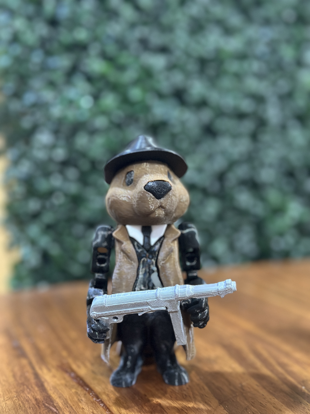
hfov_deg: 30.3
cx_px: 155
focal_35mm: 48
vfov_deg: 39.7
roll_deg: +0.7
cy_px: 207
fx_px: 573
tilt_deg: -3.7
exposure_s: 1/33
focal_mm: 6.86
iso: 640
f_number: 1.78
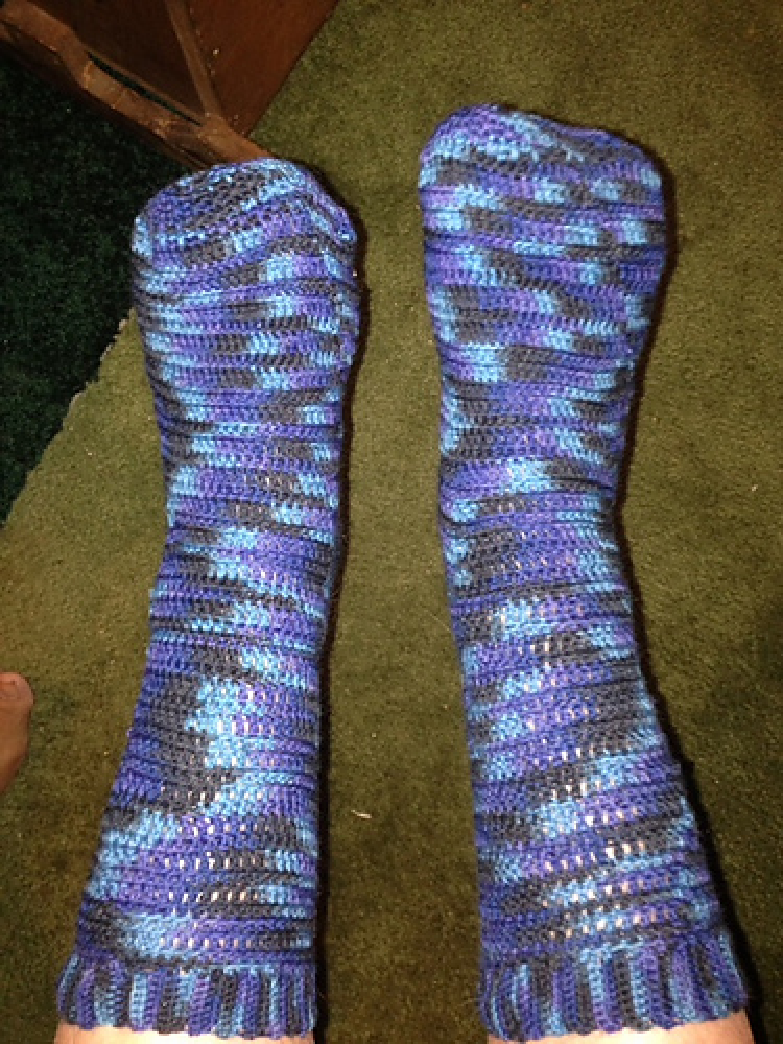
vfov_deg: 55.4
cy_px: 522
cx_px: 392
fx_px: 995
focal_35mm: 33
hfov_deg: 42.9
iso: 125
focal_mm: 4.12
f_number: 2.4
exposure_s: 1/16
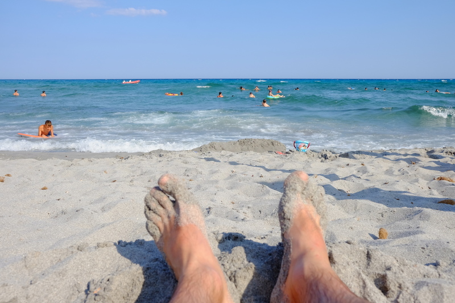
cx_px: 228
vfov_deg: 37.8
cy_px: 152
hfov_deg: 54.4
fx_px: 442
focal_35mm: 35
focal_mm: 23
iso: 400
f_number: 8
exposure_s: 1/680
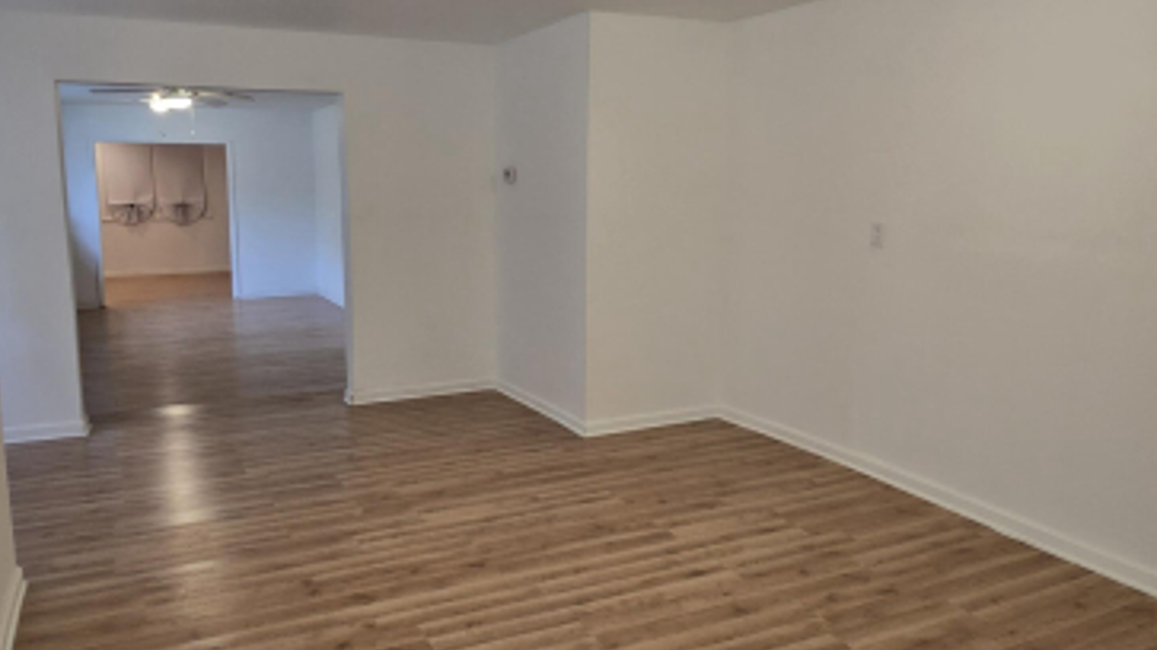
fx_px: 797
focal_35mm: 26
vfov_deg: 44.4
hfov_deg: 71.8
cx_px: 537
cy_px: 319
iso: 125
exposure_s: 1/60
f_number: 2.2
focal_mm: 2.2
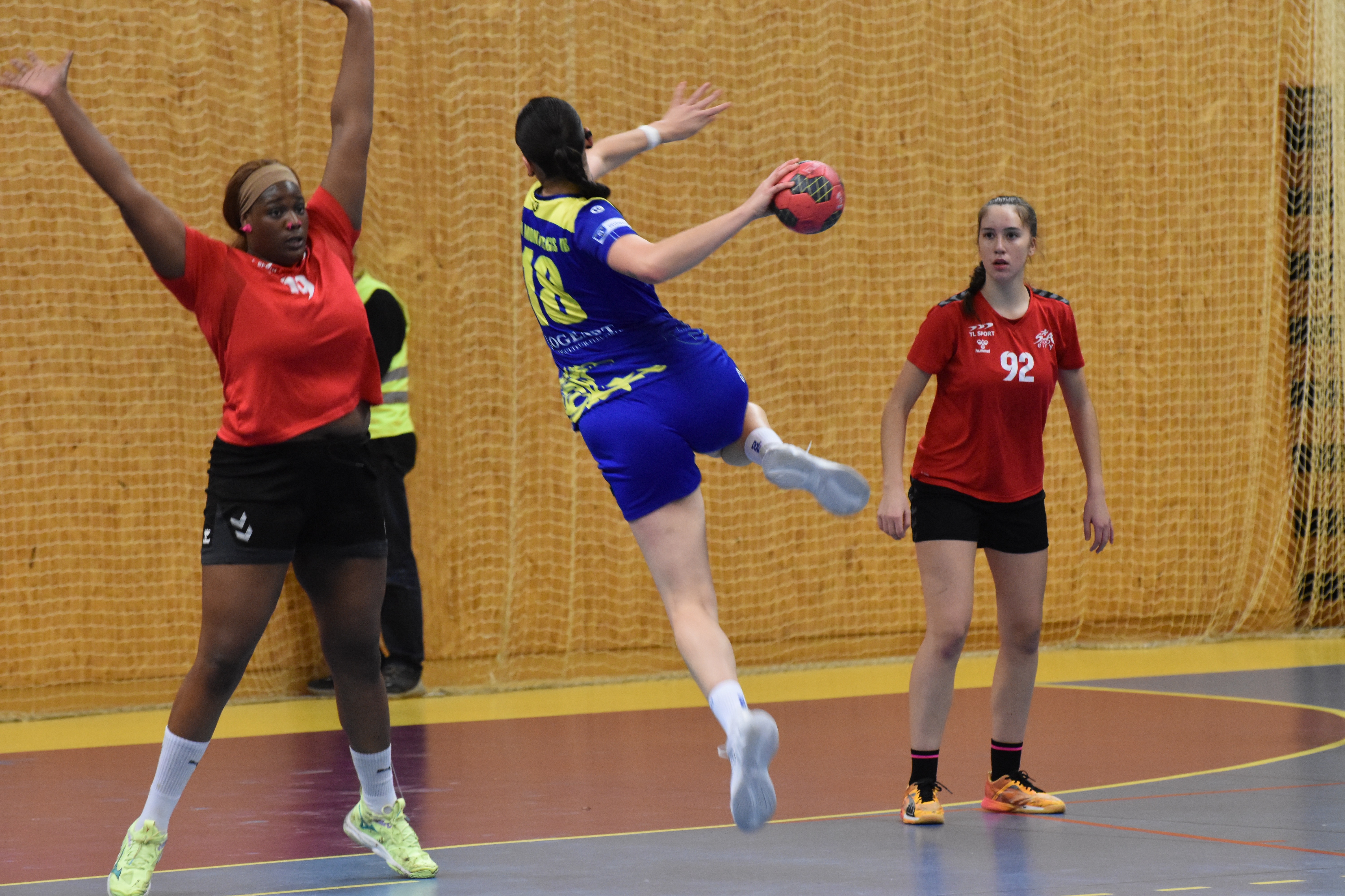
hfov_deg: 8.1
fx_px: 9526
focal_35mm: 255
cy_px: 448
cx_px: 672
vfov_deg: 5.4
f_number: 5
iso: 3200
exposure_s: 1/200
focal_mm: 170
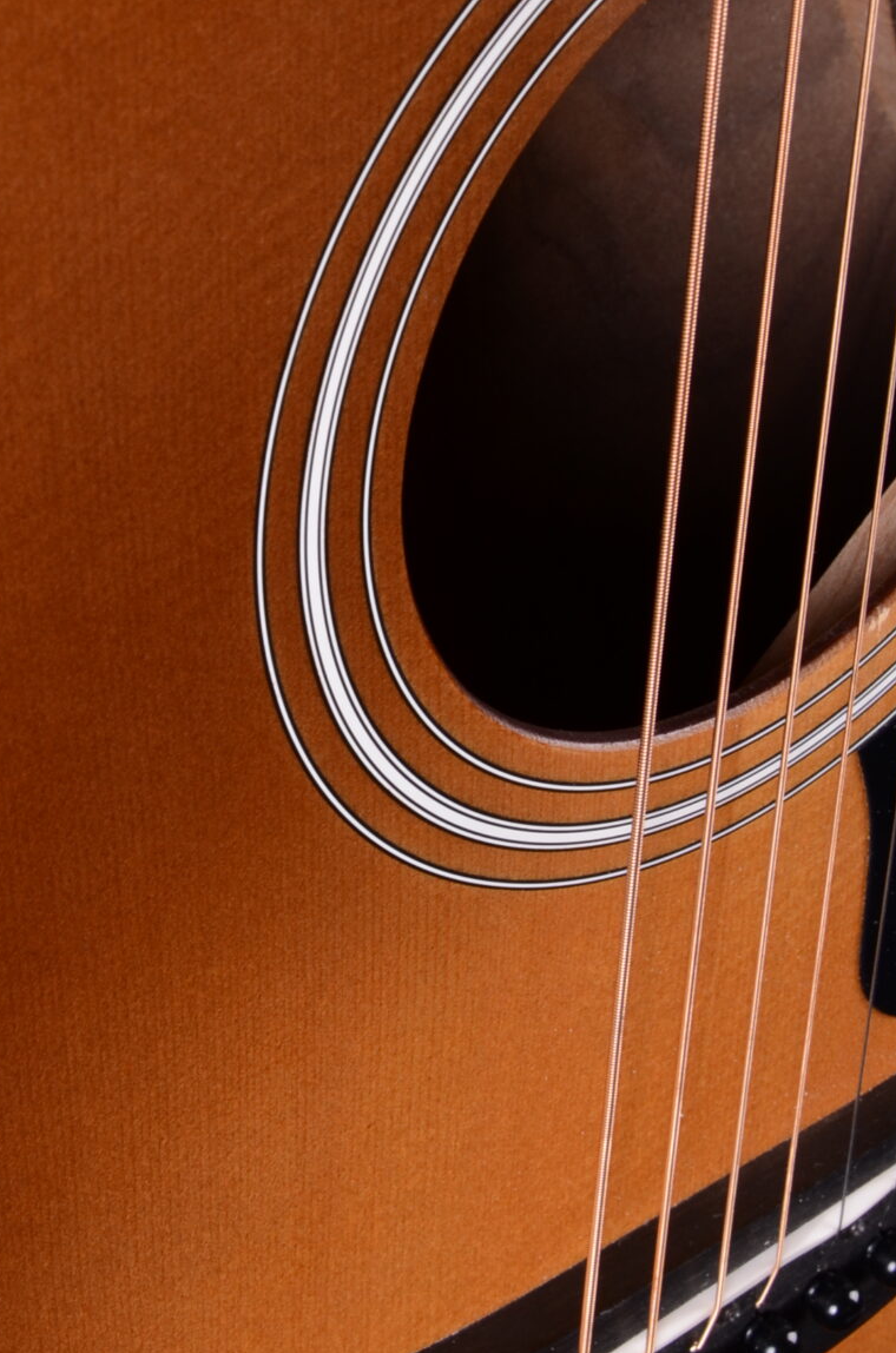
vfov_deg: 23.2
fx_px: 3264
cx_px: 114
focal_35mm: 87
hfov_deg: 15.5
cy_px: 357
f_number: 13
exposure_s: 1/200
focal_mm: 26
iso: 200
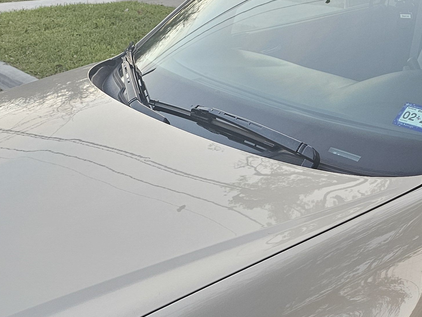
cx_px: 385
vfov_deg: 22.7
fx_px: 768
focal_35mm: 63
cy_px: 289
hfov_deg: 29.4
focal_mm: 6.3
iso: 125
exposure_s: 1/120
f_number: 1.7
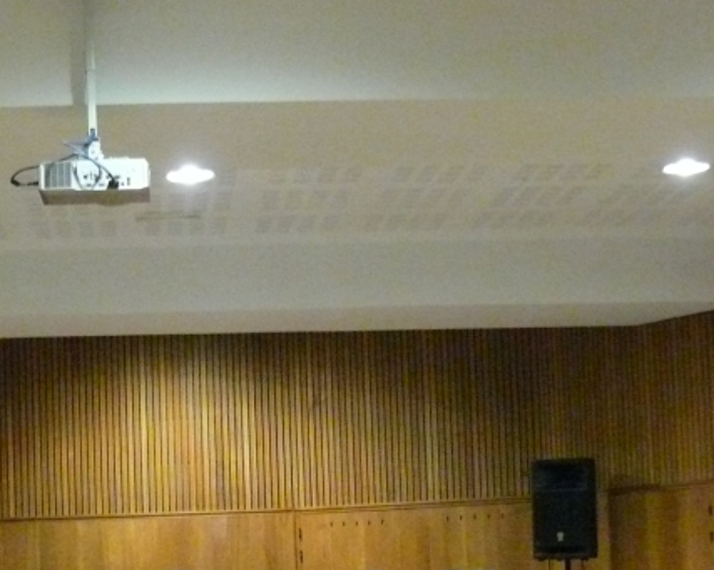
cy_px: 496
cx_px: 216
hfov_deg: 23.2
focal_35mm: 82
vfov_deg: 18.4
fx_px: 1732
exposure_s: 1/20
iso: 800
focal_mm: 7.4
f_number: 2.8
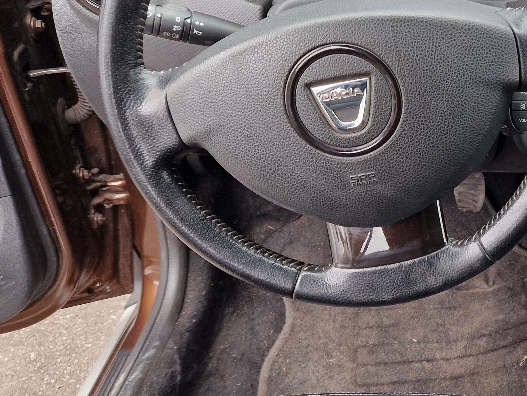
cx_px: 556
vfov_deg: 28.0
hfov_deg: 33.0
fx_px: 792
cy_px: 161
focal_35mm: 52
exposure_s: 1/180
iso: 200
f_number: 1.8
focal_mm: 5.4
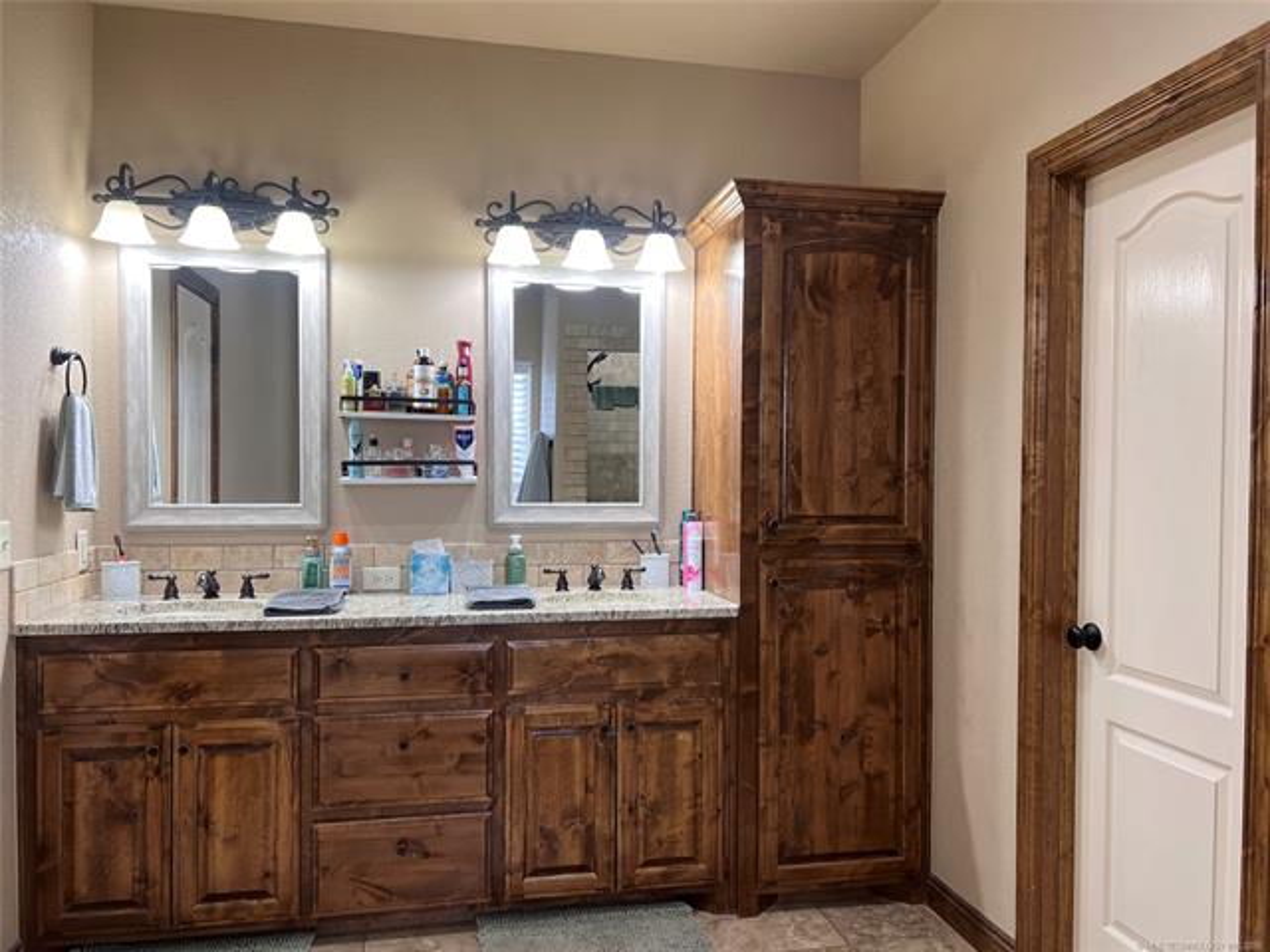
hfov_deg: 67.3
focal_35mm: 26
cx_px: 635
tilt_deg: -0.8
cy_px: 476
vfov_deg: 53.1
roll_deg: -0.3
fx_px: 954
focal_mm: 5.7
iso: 100
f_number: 1.5
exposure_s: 1/120
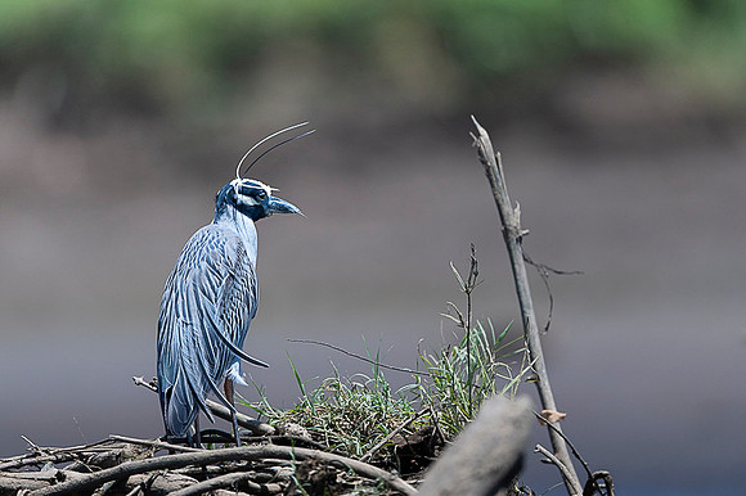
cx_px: 414
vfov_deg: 2.1
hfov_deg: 3.2
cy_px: 238
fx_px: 13444
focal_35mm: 649
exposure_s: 1/2500
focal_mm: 500
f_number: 4
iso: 800
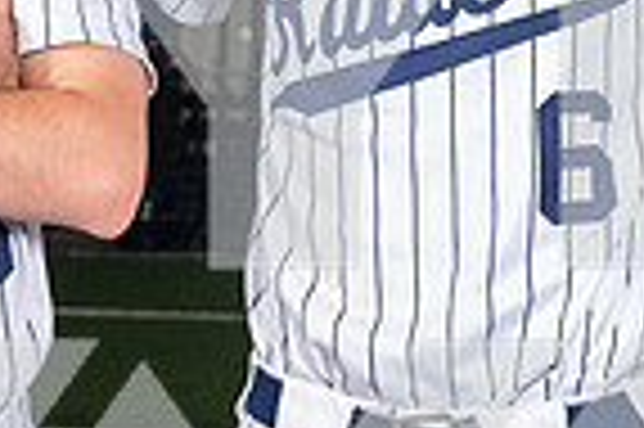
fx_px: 2609
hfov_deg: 14.0
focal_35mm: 146
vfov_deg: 9.3
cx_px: 473
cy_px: 34
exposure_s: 1/200
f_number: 5.6
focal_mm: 36
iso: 200
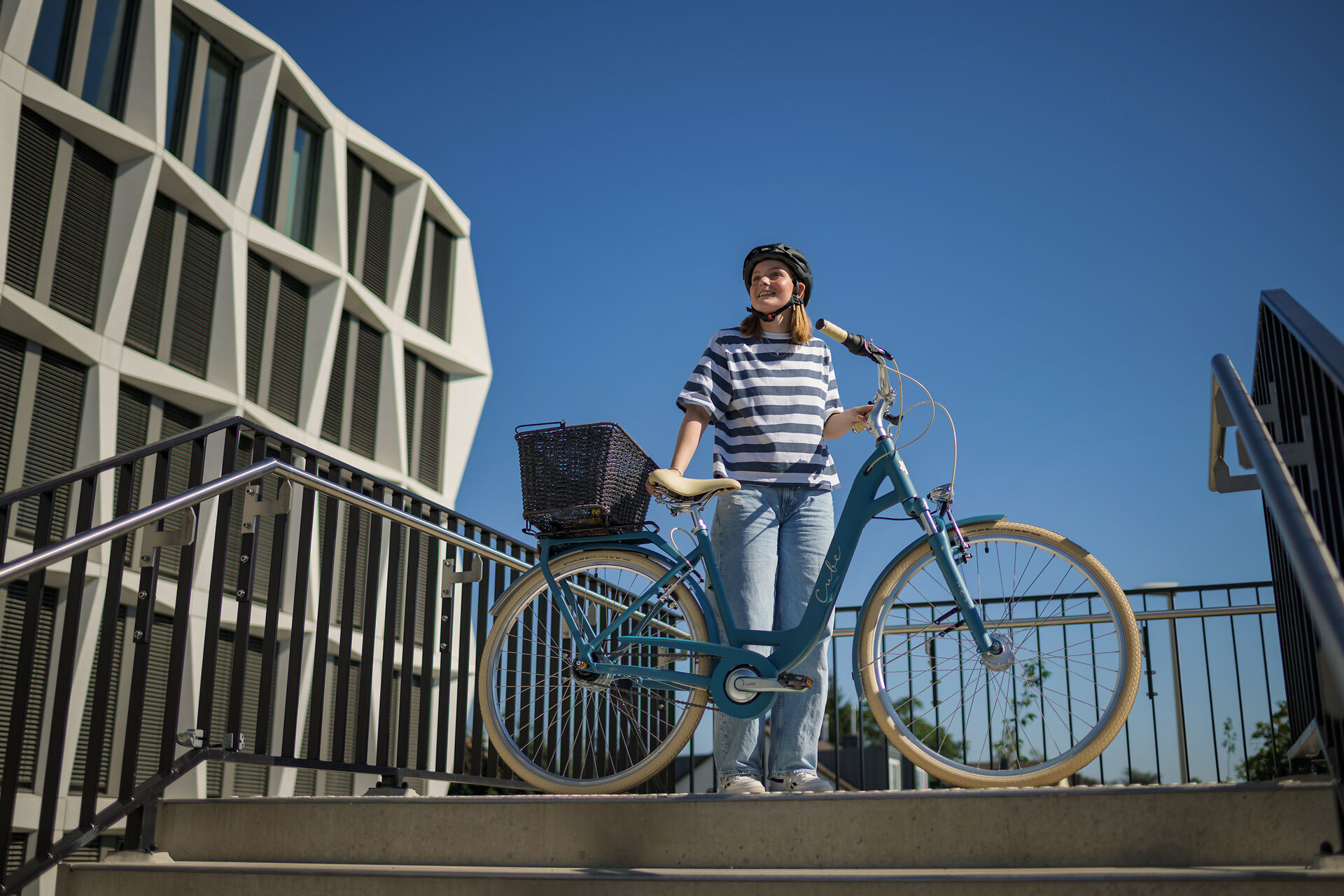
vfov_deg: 37.9
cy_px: 448
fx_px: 1307
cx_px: 672
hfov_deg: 54.4
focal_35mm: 35
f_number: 1.8
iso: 32
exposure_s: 1/2500
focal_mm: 35
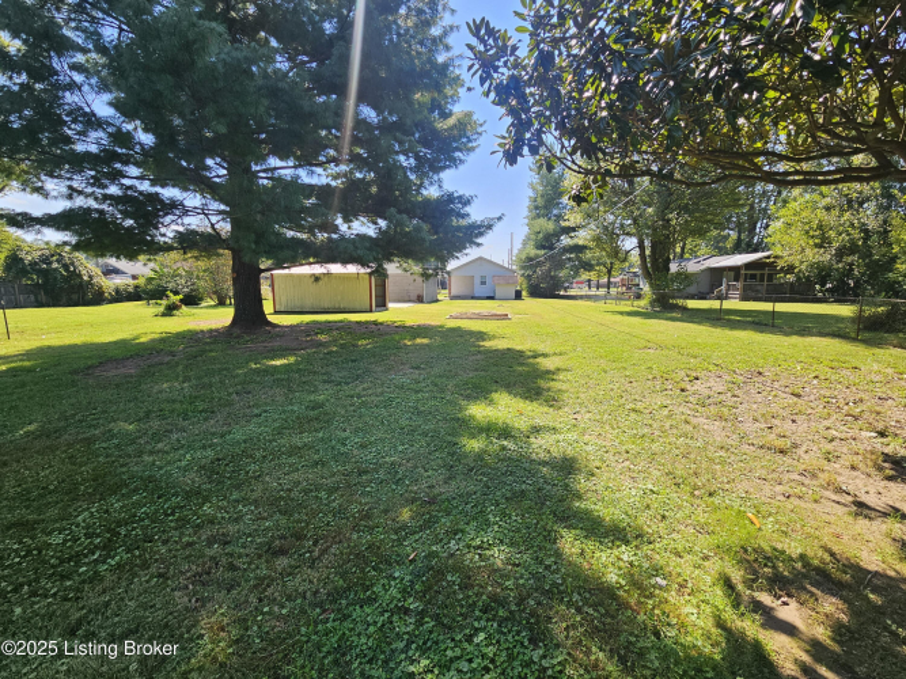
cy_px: 340
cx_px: 453
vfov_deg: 89.9
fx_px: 340
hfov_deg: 106.2
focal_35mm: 13
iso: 50
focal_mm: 2.2
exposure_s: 1/619
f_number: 2.2
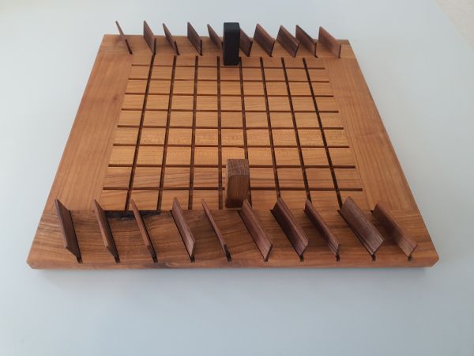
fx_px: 356
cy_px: 178
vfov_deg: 53.1
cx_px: 237
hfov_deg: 67.3
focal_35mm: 26
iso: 320
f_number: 2.4
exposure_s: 1/50
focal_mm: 4.3
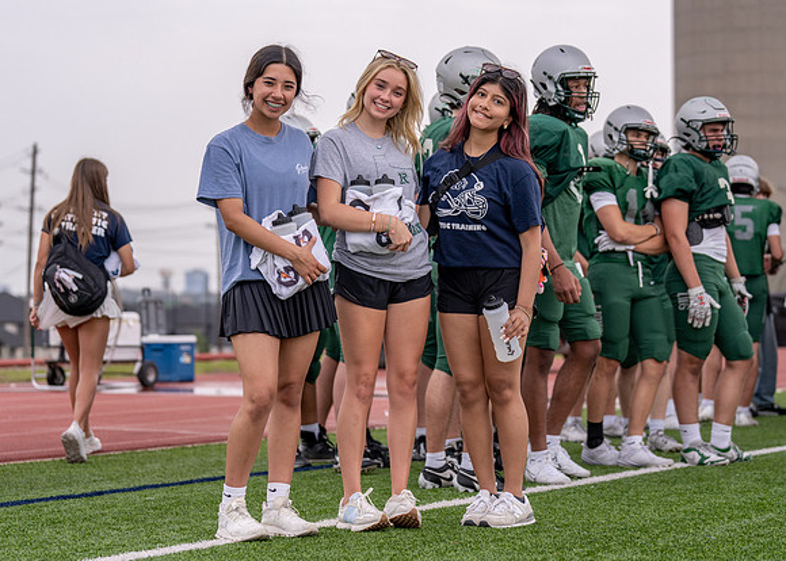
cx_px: 404
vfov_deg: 16.3
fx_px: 1960
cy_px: 295
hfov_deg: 22.7
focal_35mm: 88
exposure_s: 1/2500
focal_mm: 72
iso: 250
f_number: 2.8
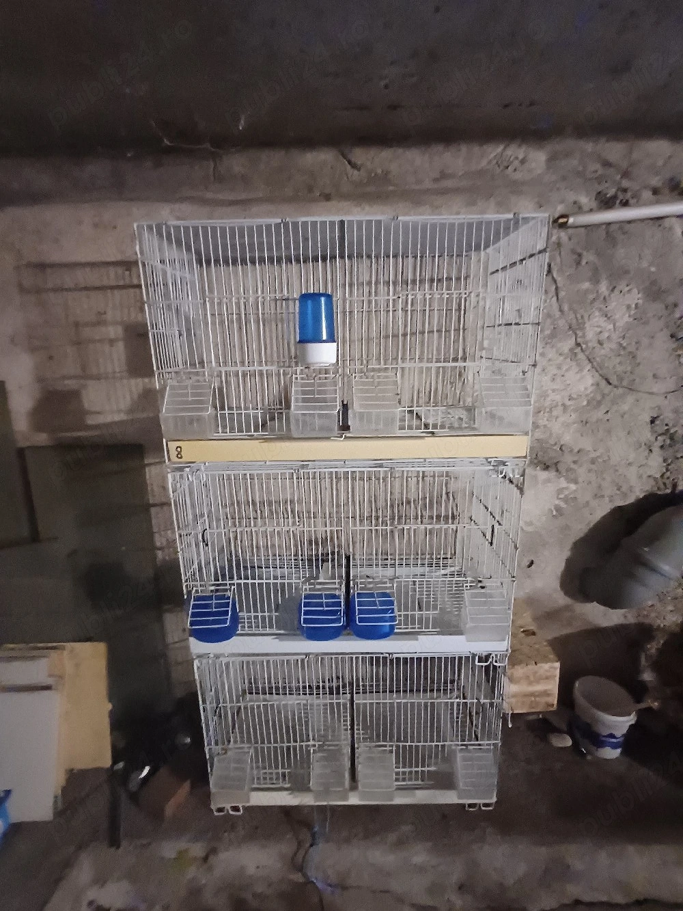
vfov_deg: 94.5
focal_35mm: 16
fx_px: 421
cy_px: 456
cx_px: 342
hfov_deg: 78.1
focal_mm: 1.64
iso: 1600
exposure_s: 1/7.15
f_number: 2.2
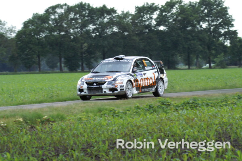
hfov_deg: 10.2
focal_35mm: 202
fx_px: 1360
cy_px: 80
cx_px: 121
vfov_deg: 6.8
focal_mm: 135
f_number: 6.3
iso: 800
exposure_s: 1/400
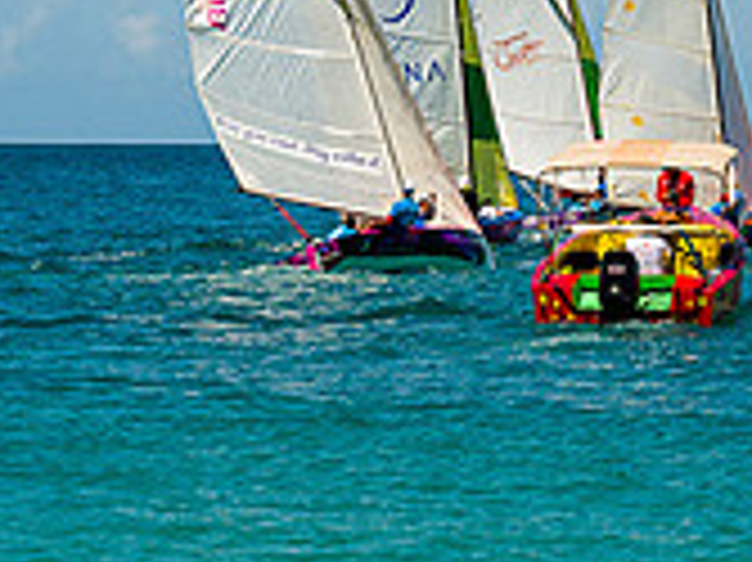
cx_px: 403
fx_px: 7576
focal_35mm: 349
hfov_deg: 5.7
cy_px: -365
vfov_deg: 4.2
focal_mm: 84
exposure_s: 1/320
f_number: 8
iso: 72
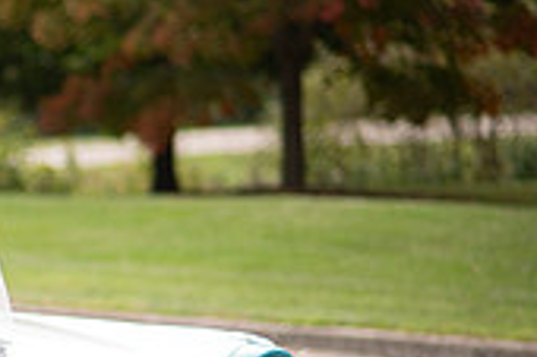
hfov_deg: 7.0
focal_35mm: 290
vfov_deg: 4.7
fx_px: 4322
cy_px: 453
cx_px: -357
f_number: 2
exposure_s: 1/250
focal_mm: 85
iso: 125
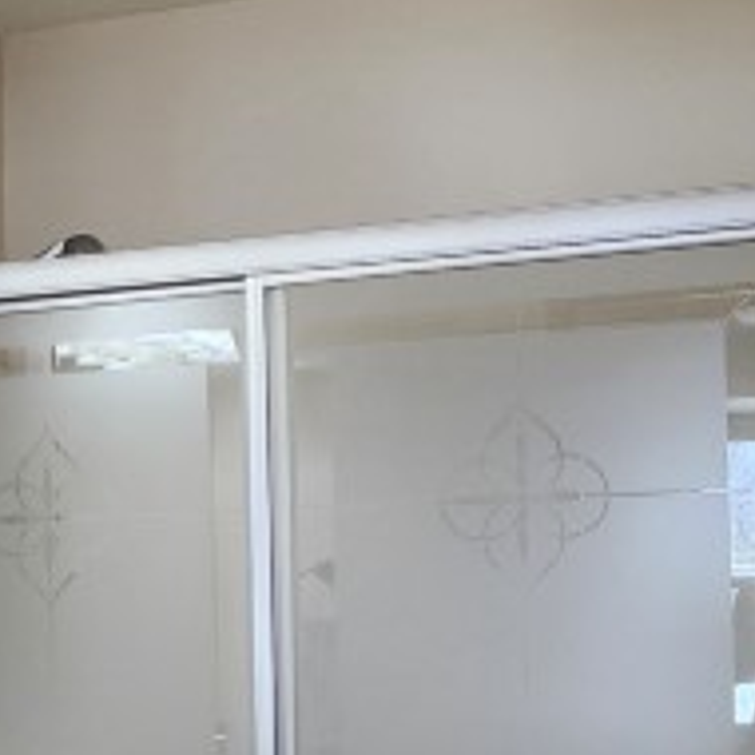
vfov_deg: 27.3
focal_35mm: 62
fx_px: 1530
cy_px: 568
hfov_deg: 26.5
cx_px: 40
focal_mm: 2.2
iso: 160
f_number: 2.2
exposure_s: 1/60
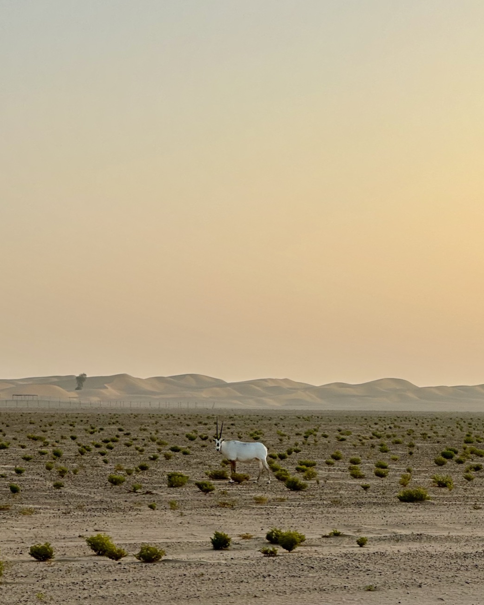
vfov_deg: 23.6
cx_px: 243
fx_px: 1451
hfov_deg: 18.9
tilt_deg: +5.8
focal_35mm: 81
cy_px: 299
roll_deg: -0.9
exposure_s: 1/547
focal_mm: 9
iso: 32
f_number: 2.8
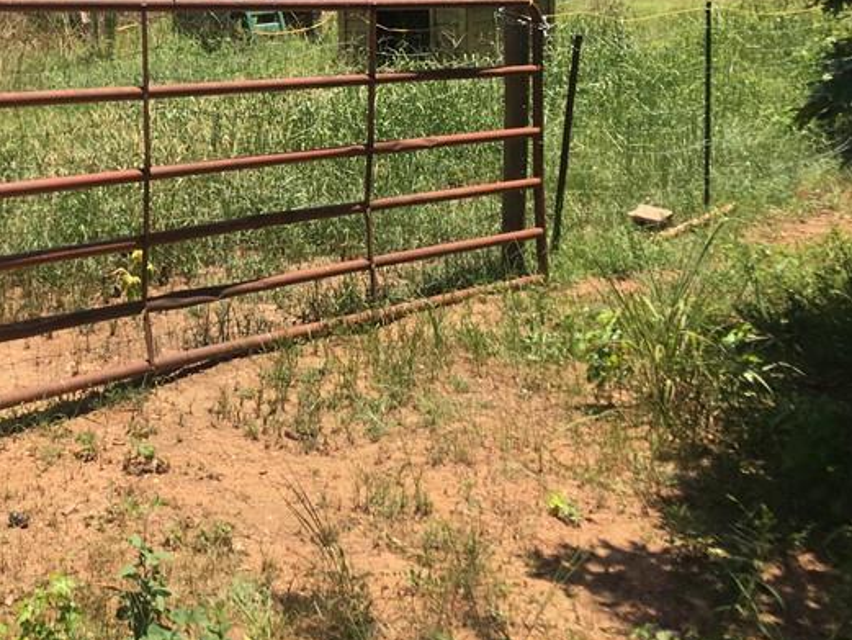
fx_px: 1403
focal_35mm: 57
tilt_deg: -10.4
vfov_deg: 25.2
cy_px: 113
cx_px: 75
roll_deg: +2.2
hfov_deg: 32.0
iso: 25
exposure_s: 1/855
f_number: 2.2
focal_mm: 4.15
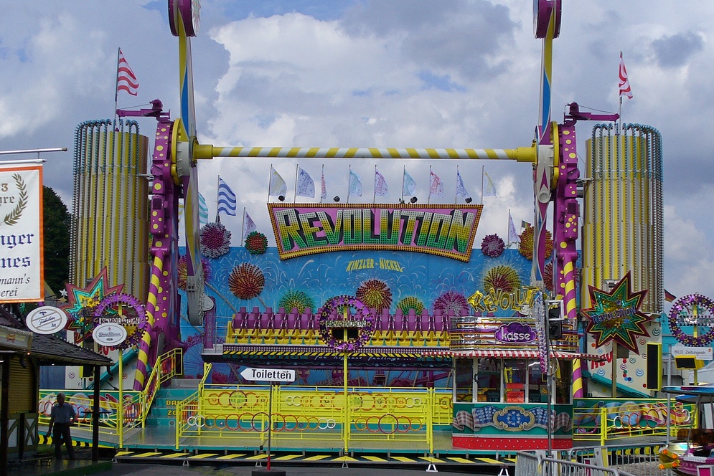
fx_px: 1389
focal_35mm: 70
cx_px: 357
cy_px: 242
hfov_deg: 28.8
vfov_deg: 19.5
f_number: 6.2
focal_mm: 8.9
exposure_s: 1/500
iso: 80
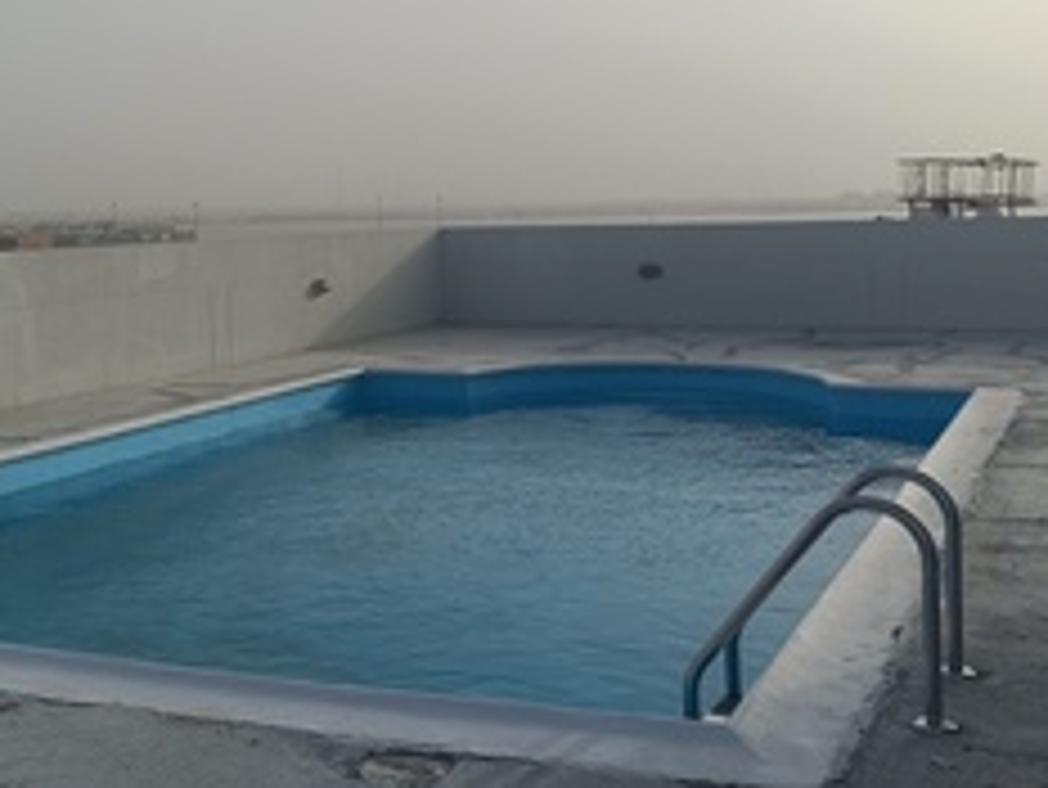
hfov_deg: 38.4
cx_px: 331
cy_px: 326
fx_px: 1484
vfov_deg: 29.6
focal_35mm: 49
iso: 105
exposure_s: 1/1117
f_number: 1.7
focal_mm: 4.7
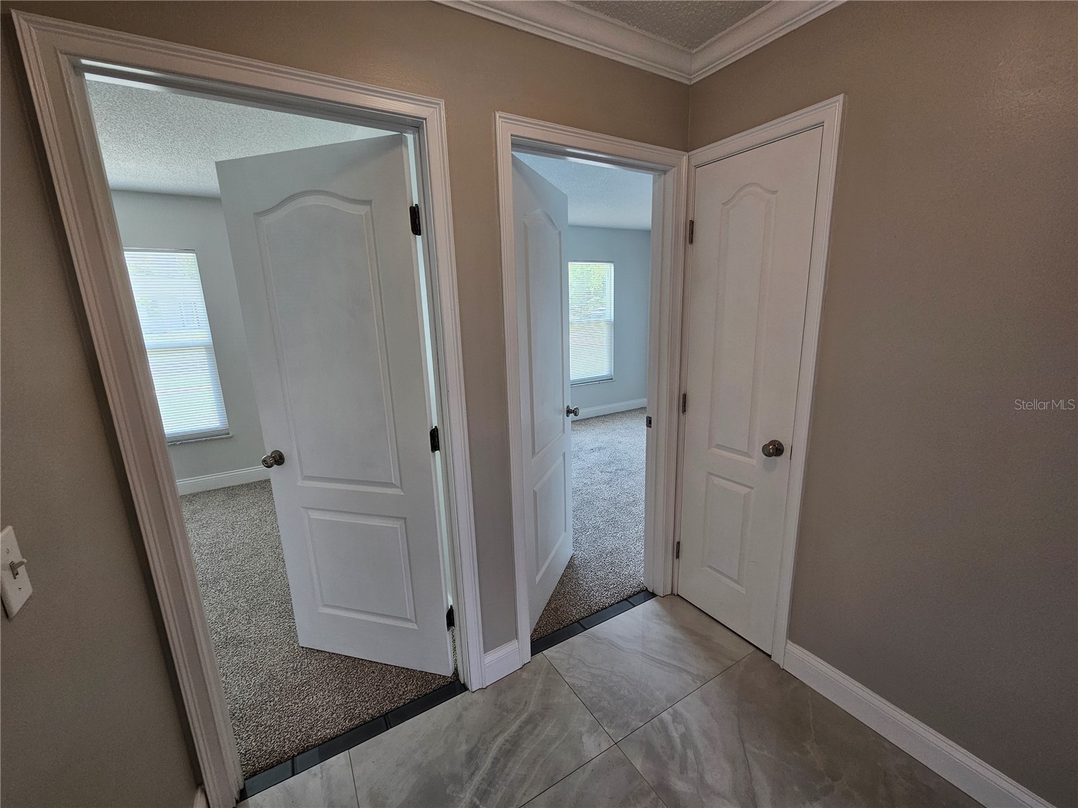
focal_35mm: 13
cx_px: 539
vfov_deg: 89.9
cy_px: 404
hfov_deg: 106.2
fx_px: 405
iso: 80
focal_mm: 2.2
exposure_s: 1/60
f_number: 2.2
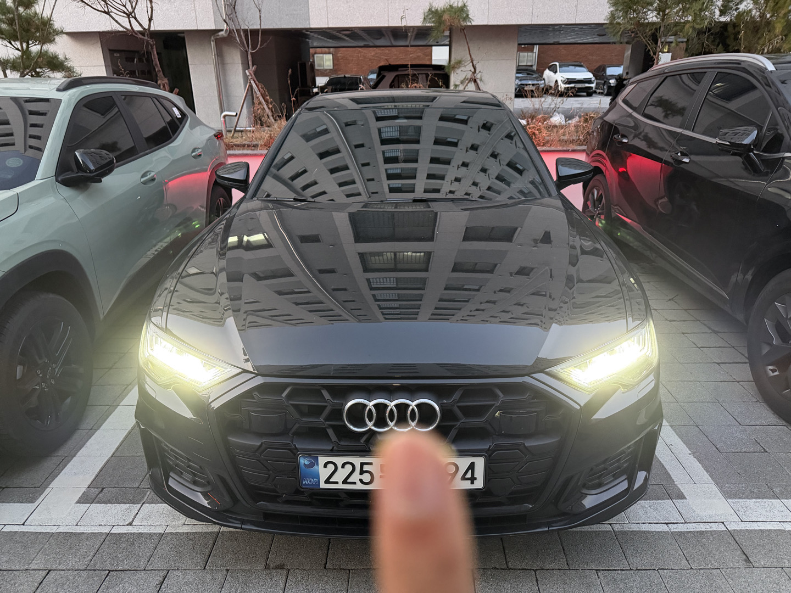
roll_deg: +1.7
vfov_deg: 56.8
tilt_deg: -21.6
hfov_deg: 71.6
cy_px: 296
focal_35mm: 24
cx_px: 396
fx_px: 548
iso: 800
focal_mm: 6.76
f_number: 1.78
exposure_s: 1/34
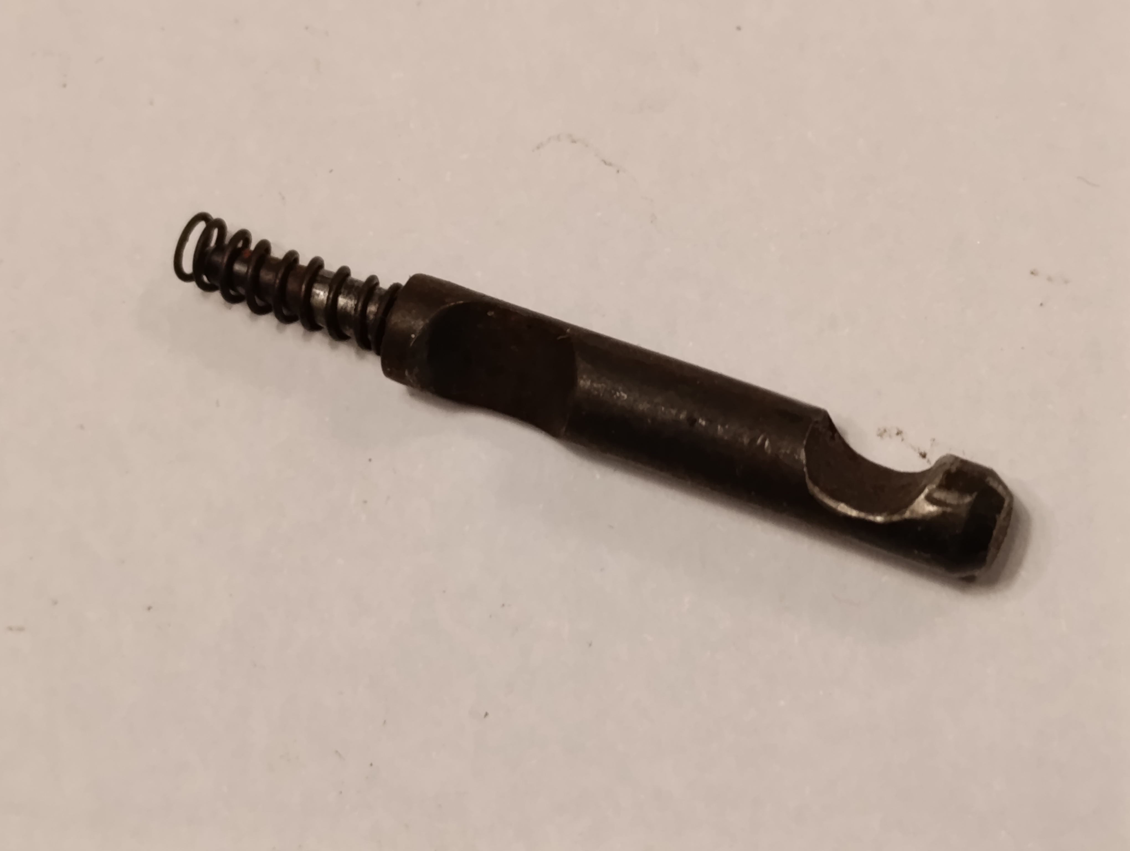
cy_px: 426
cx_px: 565
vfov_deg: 16.1
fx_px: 3007
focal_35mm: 92
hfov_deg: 21.3
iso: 640
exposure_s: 1/100
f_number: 1.6
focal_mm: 6.14
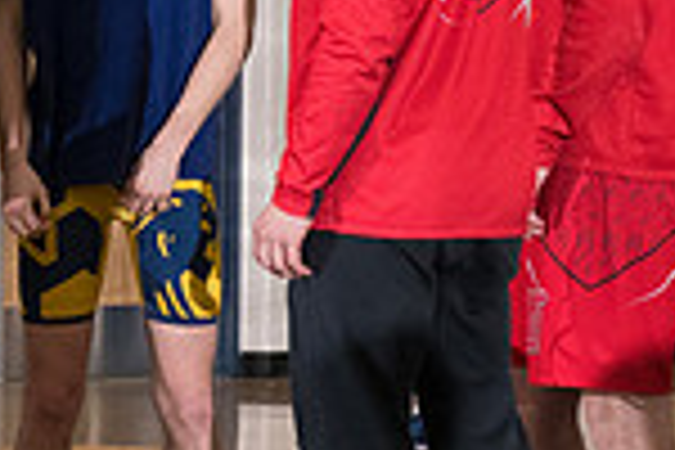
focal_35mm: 535
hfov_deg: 3.8
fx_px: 10030
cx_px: -171
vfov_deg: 2.6
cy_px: 104
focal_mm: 92
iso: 2000
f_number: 5.6
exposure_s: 1/250
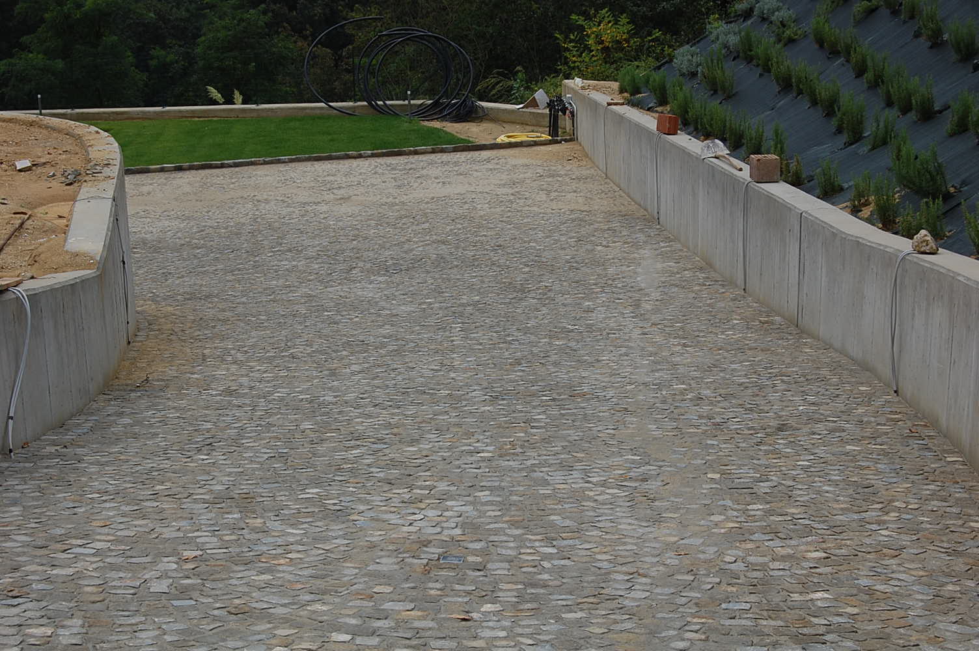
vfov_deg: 21.5
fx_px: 1712
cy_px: 326
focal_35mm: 63
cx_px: 490
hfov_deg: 31.9
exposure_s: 1/400
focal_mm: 42
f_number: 10
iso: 200
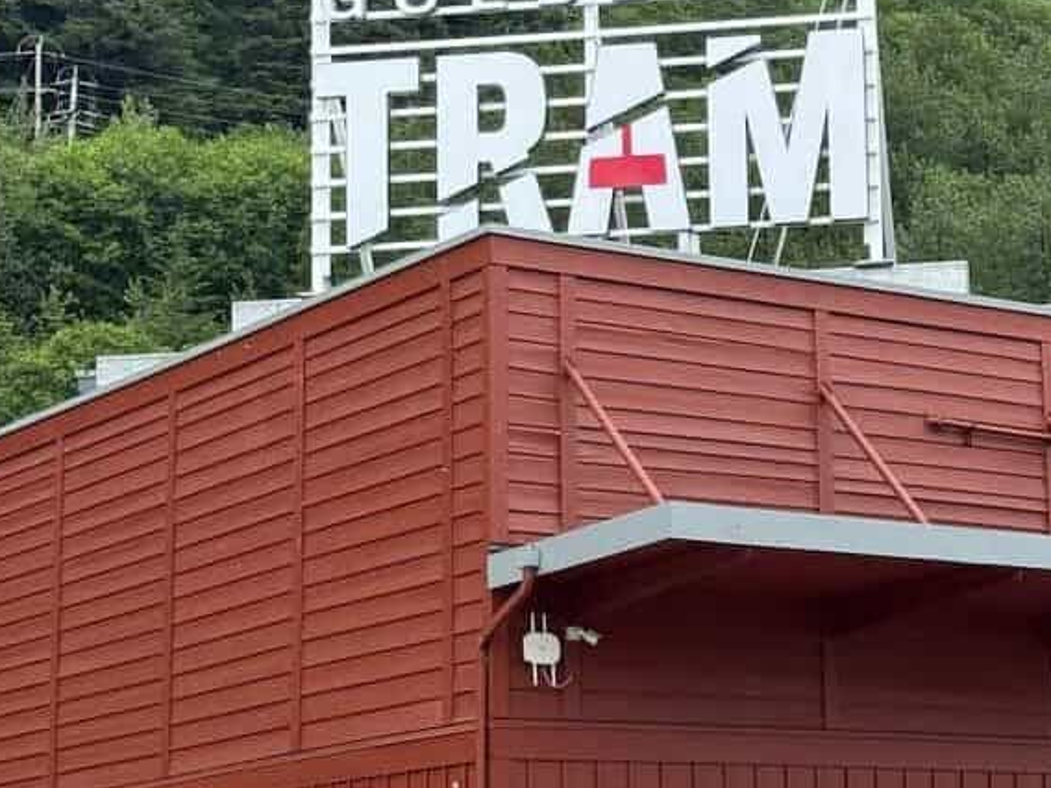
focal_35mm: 76
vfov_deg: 19.4
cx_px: 809
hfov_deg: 25.3
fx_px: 2307
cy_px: 393
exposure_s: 1/980
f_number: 1.78
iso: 64
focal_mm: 6.76
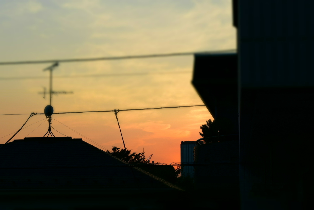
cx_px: 157
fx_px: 720
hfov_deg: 24.6
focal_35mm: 82
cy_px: 105
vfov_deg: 16.6
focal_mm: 55
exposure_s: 1/500
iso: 400
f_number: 11
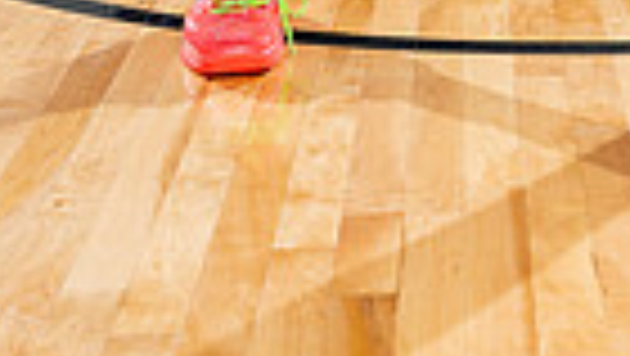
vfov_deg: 8.9
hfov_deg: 17.4
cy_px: -536
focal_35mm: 121
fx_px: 2023
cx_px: 576
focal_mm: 36
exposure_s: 1/250
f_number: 7.1
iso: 250
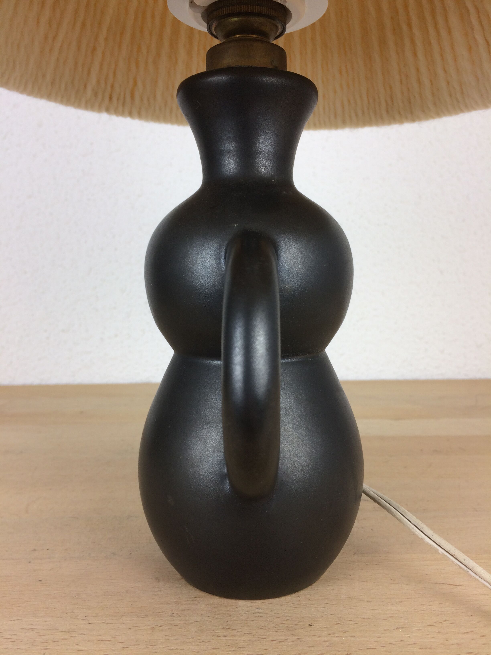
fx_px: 548
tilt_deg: -6.2
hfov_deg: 48.2
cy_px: 328
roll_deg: +1.5
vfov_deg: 61.7
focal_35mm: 29
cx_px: 246
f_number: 2.2
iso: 32
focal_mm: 4.15
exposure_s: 1/50
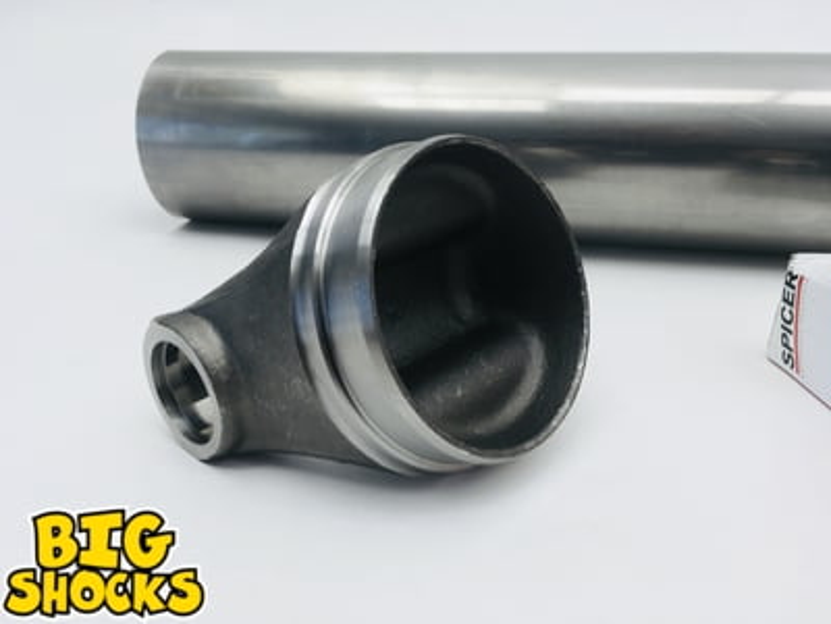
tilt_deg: -23.6
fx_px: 696
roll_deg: +1.2
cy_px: 312
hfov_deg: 61.7
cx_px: 416
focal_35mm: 29
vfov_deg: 48.2
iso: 32
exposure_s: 1/40
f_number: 2.2
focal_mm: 4.15
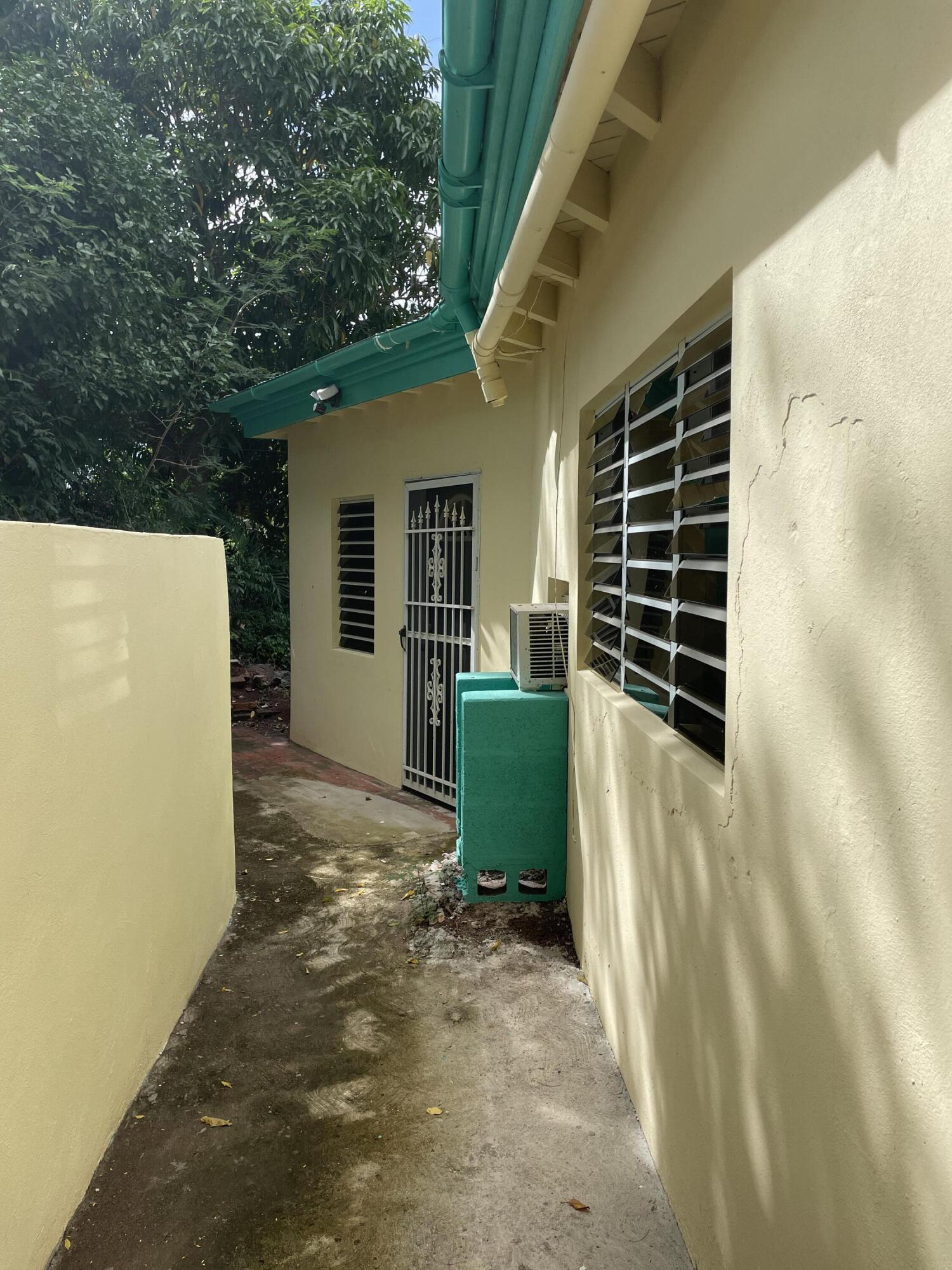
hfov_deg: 53.1
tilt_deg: -5.0
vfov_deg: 67.3
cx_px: 476
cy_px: 635
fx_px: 953
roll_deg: +0.9
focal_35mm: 26
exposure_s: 1/3040
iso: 50
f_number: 1.6
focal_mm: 4.2
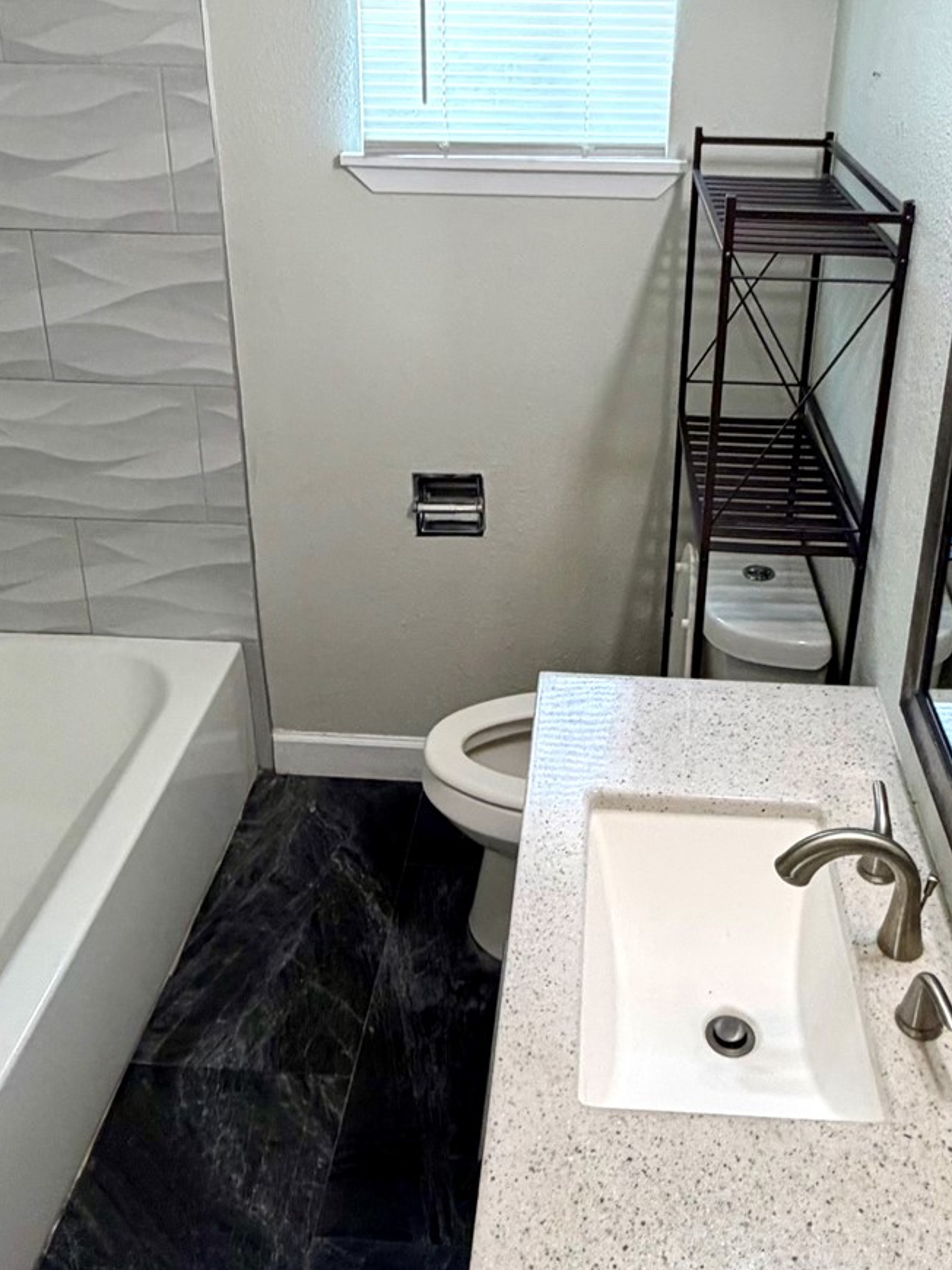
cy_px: 440
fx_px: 1210
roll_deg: -0.8
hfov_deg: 42.8
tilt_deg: -21.7
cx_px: 564
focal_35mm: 33
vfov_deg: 54.4
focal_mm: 2.22
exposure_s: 1/120
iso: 250
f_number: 2.2
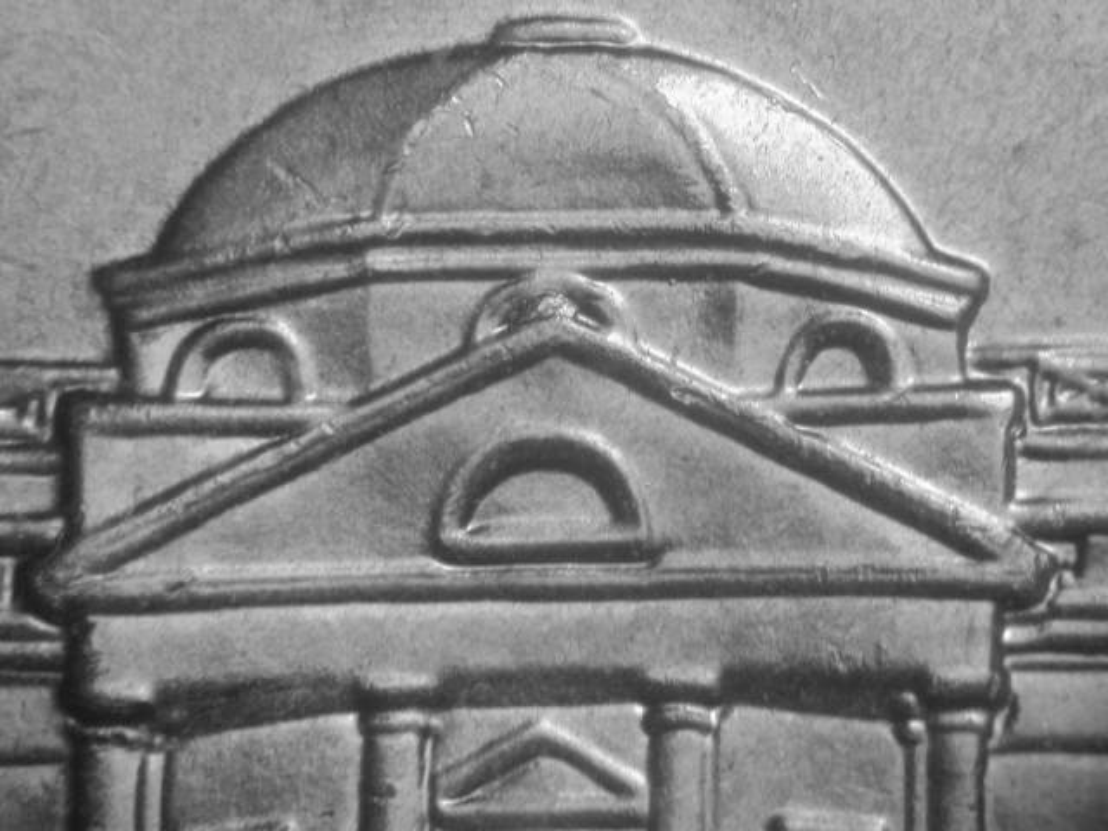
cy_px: 416
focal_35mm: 121
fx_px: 3873
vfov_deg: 12.2
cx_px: 554
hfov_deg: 16.3
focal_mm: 25.1
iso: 100
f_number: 4.4
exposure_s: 1/9.2
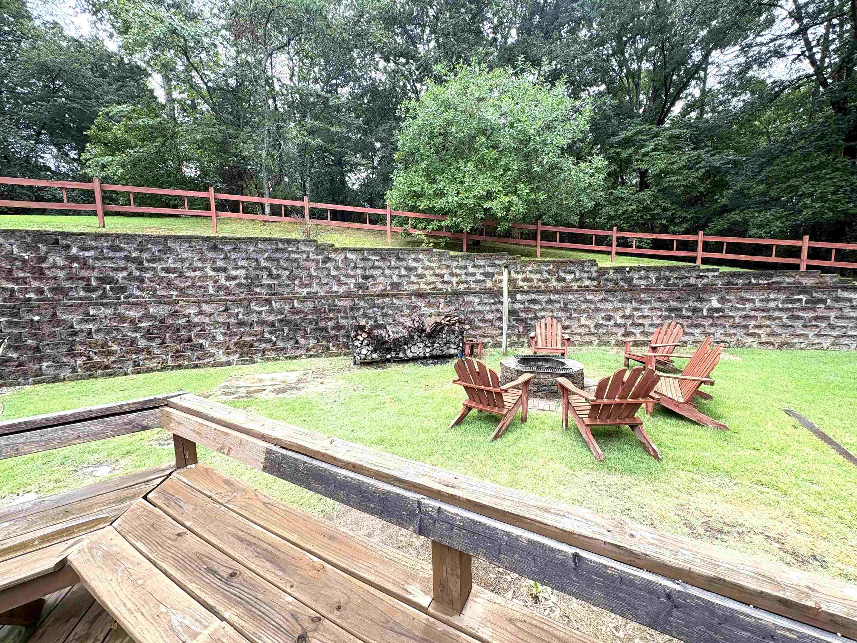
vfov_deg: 85.7
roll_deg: +1.6
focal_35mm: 14
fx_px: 347
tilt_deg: -5.8
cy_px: 322
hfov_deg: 102.1
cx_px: 428
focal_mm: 2.22
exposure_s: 1/102
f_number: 2.2
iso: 32
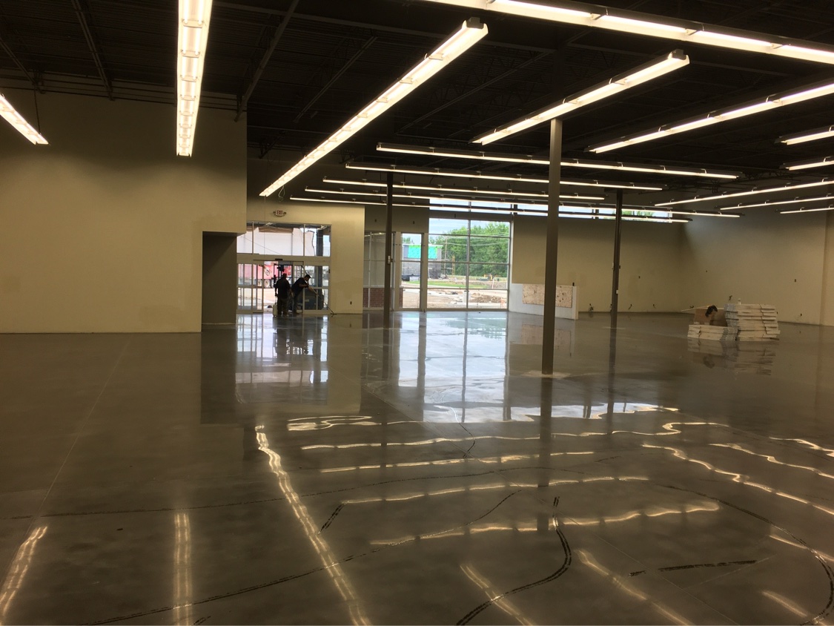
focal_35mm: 29
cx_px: 417
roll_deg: -1.4
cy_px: 313
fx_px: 699
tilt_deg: -2.2
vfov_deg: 48.2
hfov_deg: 61.7
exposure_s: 1/60
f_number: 2.2
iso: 25
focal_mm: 4.15
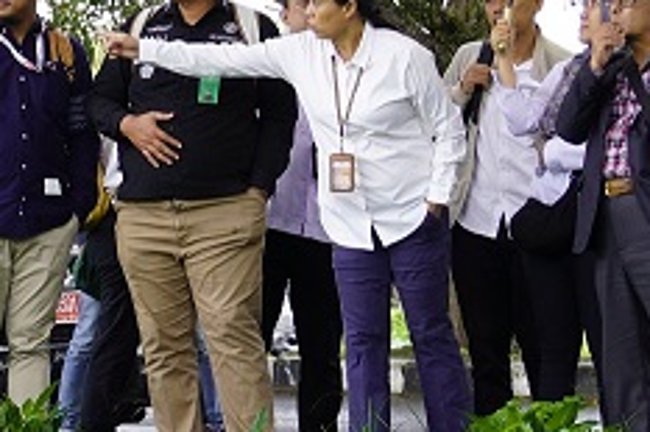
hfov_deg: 11.7
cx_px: -45
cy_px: 159
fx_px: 3142
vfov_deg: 7.9
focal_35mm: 174
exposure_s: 1/60
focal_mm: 27
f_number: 4.5
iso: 100
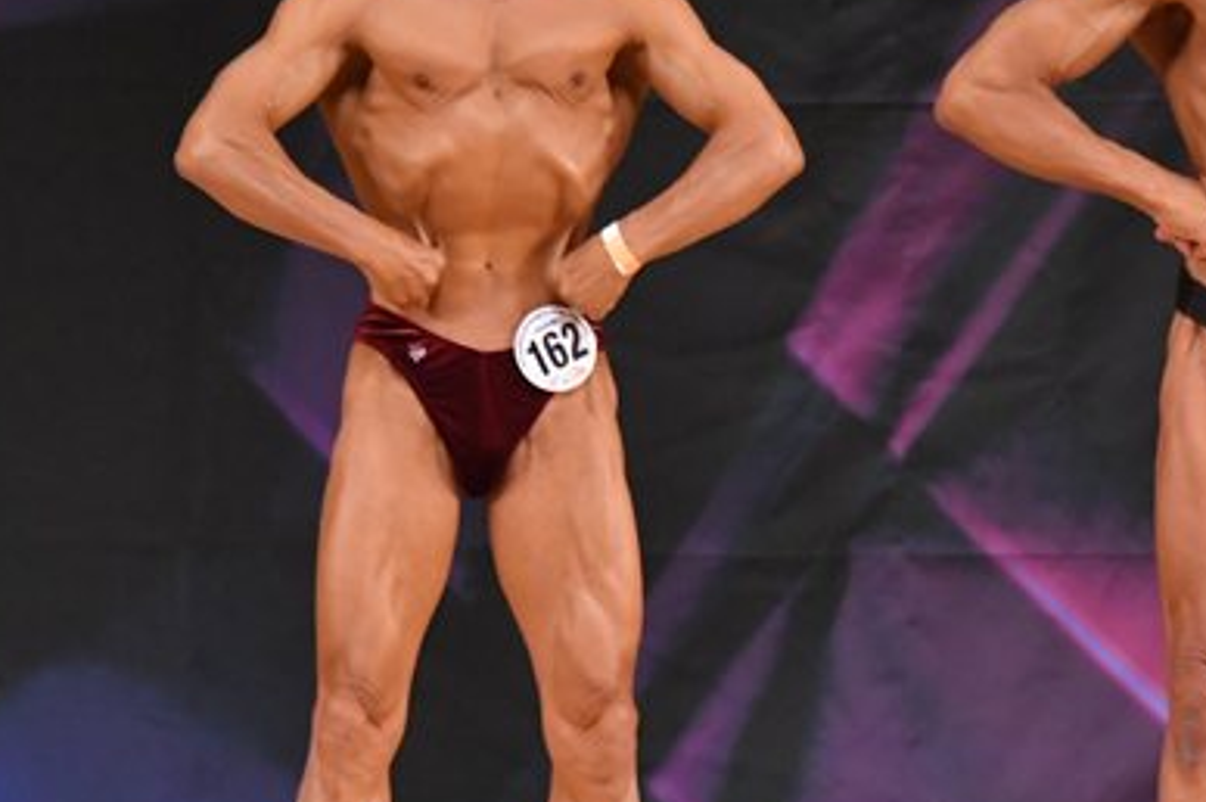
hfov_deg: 3.4
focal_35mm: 599
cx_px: 912
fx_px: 20049
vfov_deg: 2.3
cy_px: 407
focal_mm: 200
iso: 5000
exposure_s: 1/400
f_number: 5.6
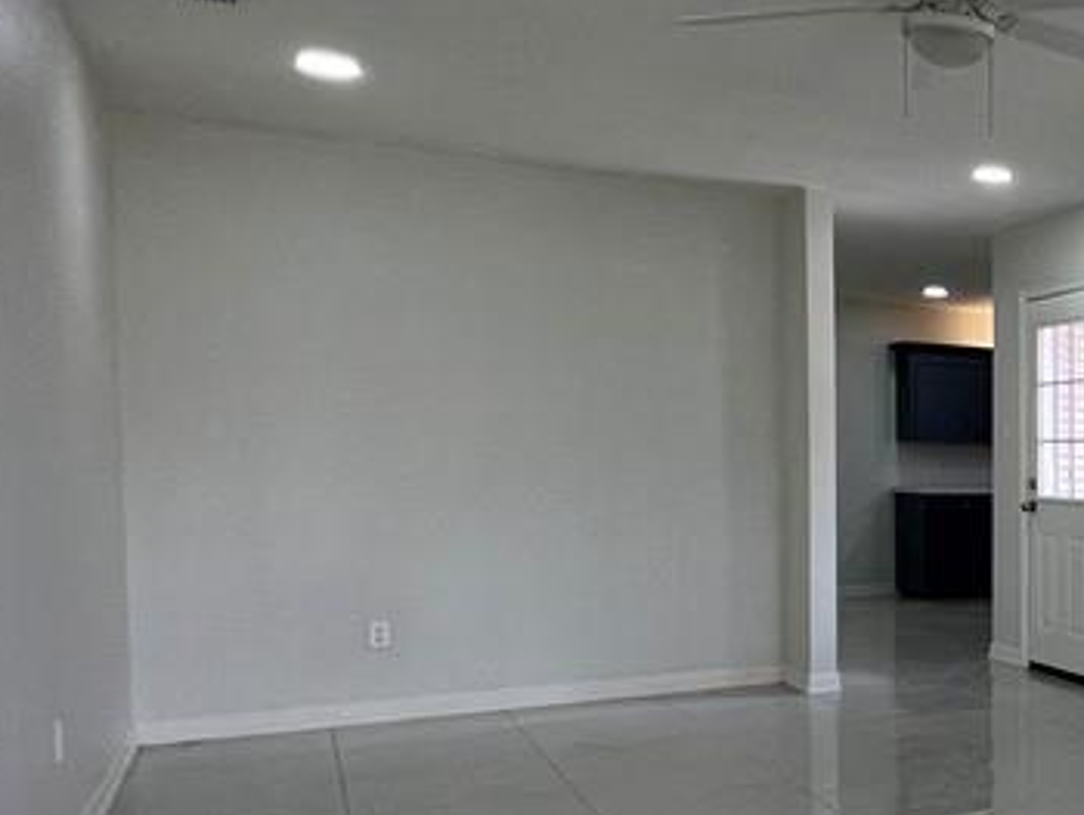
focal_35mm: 38
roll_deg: -0.5
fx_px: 1191
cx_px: 1391
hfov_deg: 35.0
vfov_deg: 37.5
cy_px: 511
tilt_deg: -2.3
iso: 80
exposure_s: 1/122
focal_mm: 1.57
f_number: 1.8
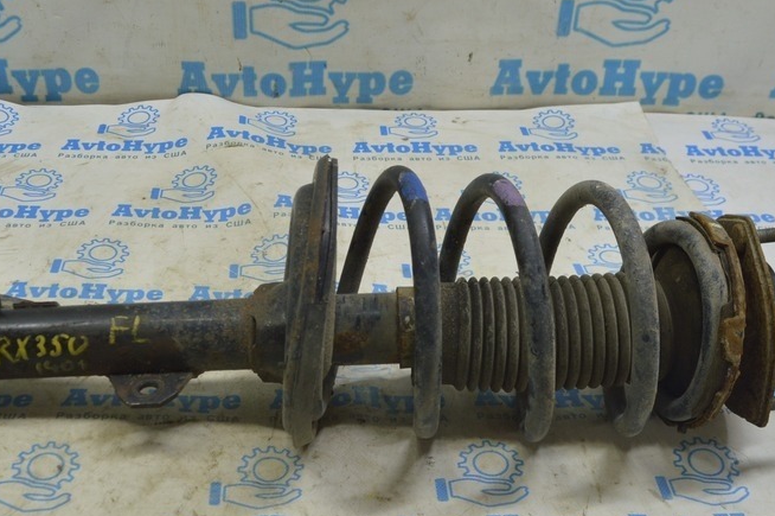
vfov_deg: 28.6
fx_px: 1011
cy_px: 300
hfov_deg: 41.8
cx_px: 312
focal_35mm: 47
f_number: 5.6
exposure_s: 1/40
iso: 400
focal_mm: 20
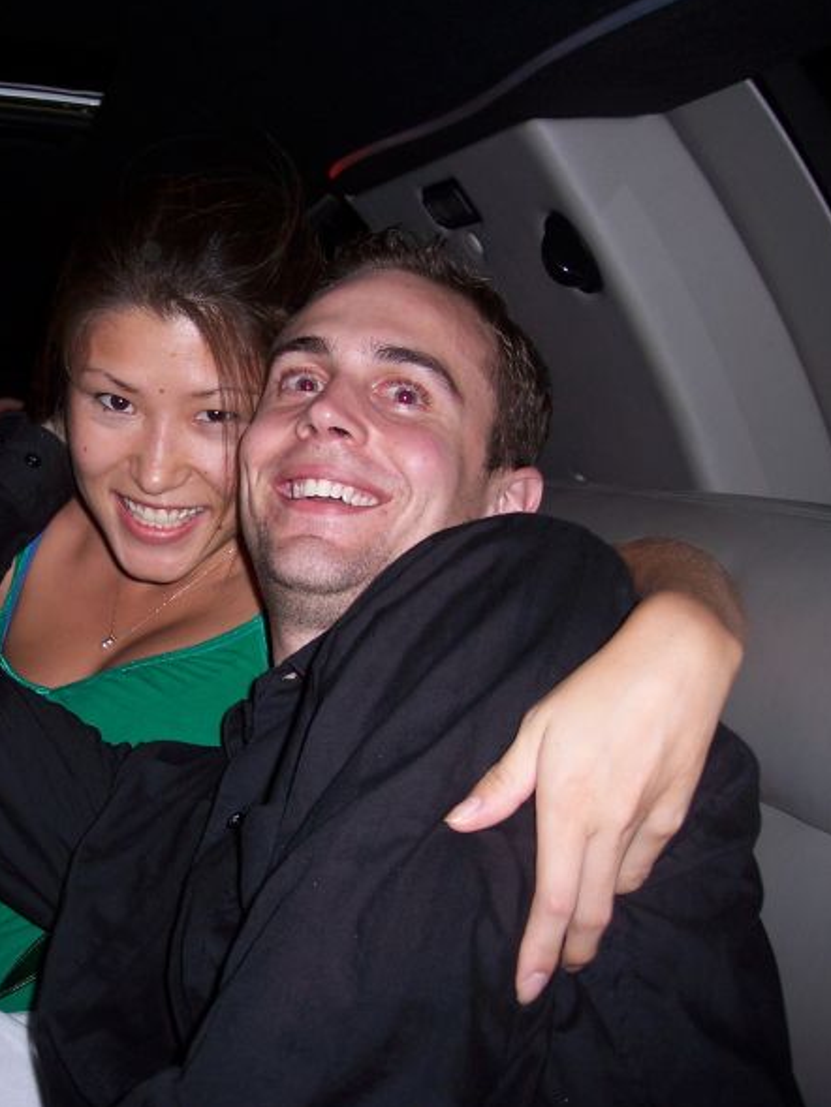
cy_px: 554
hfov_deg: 26.8
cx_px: 132
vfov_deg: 36.2
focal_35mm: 53
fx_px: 1696
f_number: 2.8
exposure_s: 1/60
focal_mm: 8
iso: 100
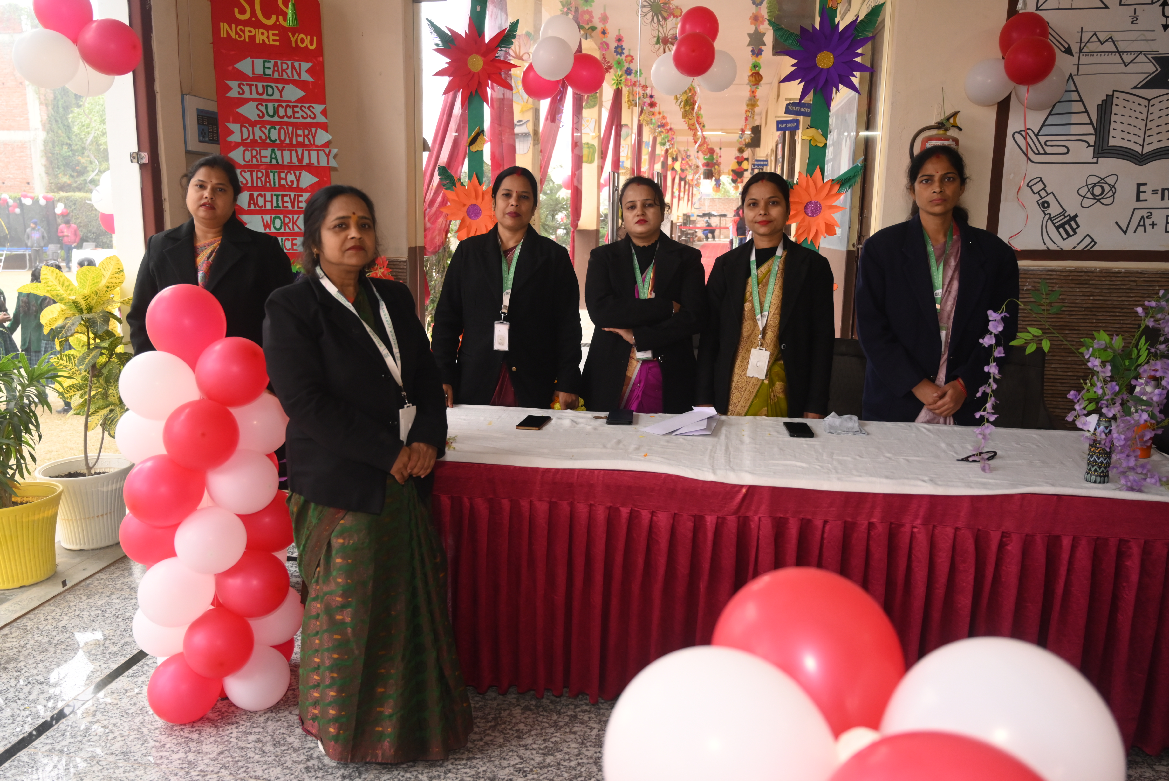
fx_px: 942
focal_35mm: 29
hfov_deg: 63.6
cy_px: 390
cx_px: 584
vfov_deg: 45.0
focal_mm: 29
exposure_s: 1/160
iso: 1250
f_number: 4
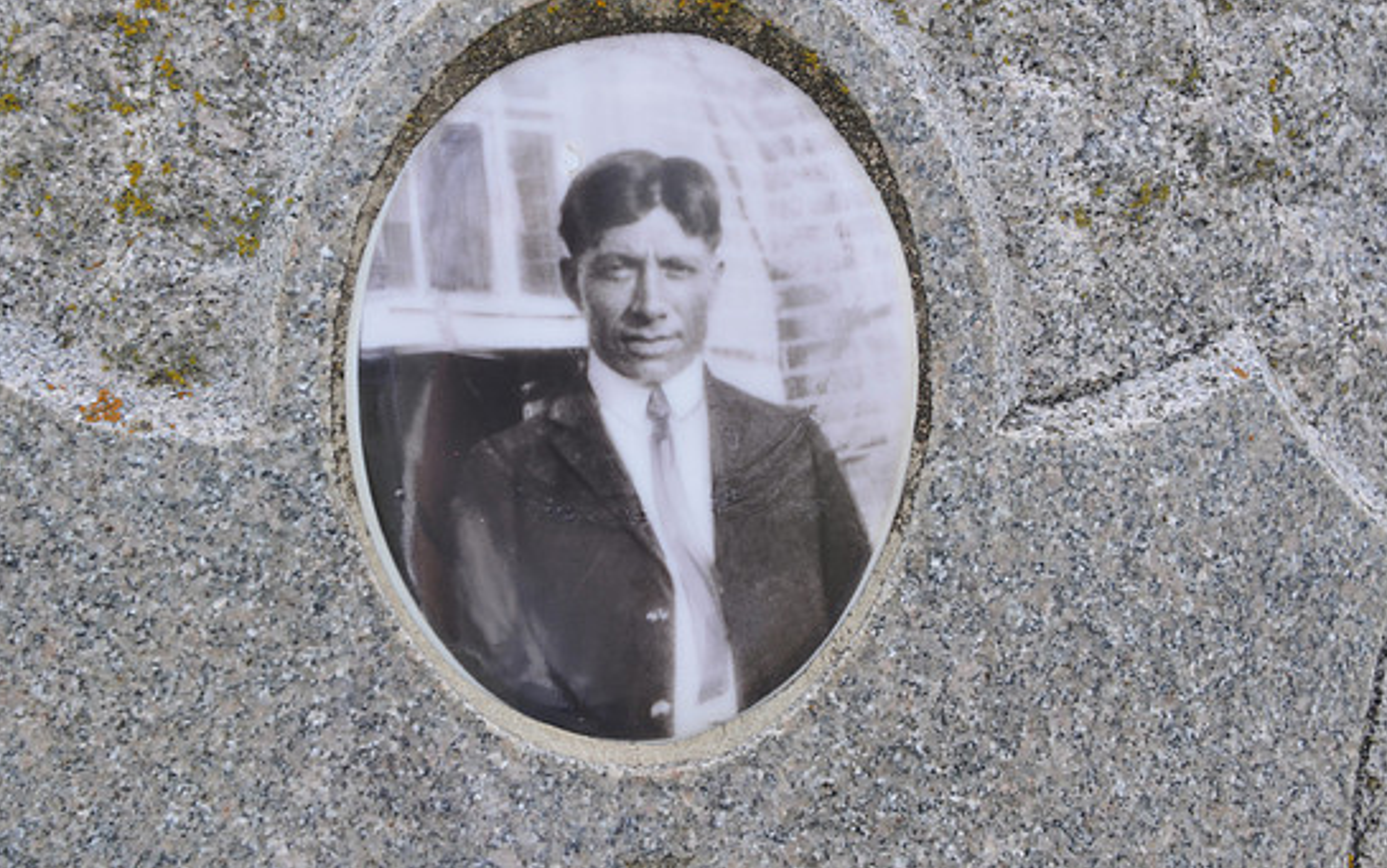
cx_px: 672
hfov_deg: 26.5
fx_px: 2949
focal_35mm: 78
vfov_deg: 16.7
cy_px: 421
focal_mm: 48
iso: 200
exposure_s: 1/60
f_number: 8
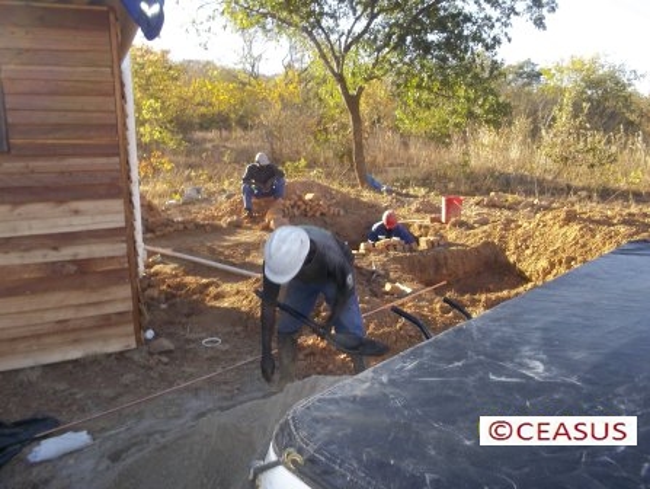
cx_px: 325
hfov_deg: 61.6
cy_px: 244
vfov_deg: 48.3
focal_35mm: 29
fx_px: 545
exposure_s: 1/160
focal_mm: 4.1
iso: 80
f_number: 3.3
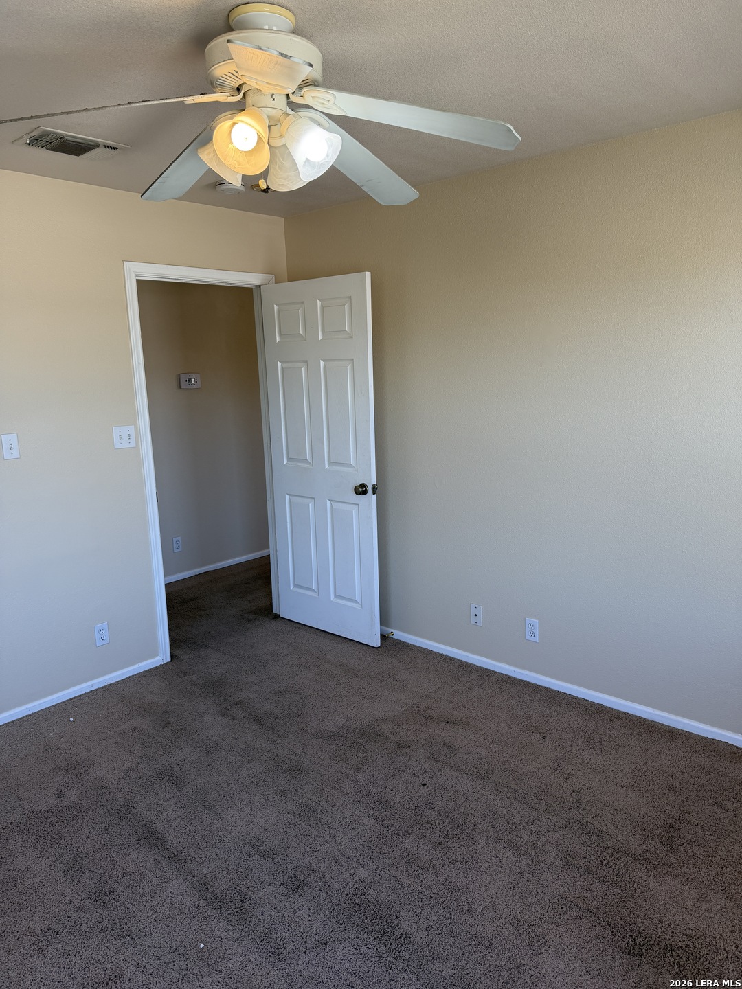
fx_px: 686
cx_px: 371
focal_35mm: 24
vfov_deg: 71.6
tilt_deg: -9.9
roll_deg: +2.1
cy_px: 494
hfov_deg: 56.8
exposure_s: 1/120
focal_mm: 6.76
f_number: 1.78
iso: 80
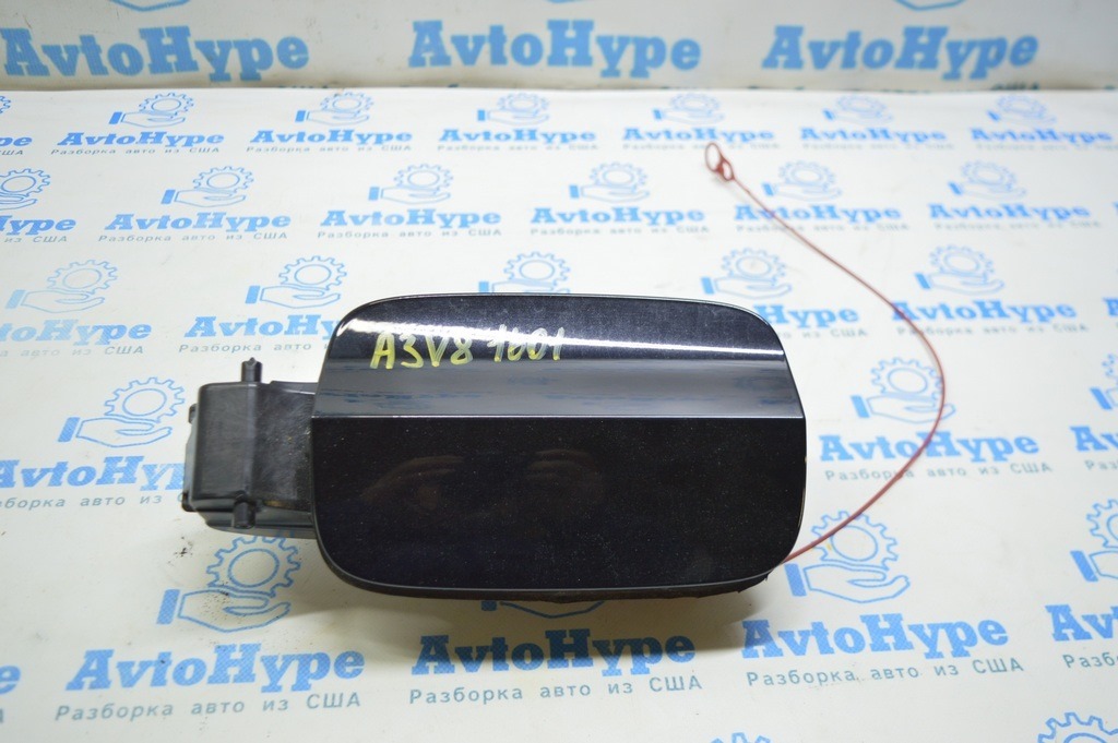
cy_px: 372
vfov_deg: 39.9
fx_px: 1024
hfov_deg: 57.3
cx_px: 559
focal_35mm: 33
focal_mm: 22
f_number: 3.8
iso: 400
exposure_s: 1/40
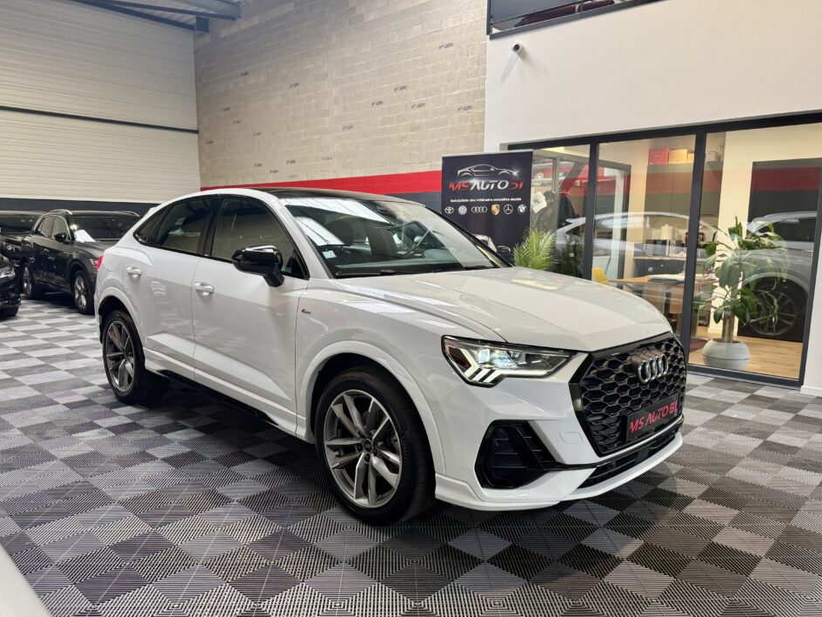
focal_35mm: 26
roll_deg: -0.4
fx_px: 617
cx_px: 404
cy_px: 326
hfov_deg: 67.3
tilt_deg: -8.9
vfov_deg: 53.0
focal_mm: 6.76
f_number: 1.78
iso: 160
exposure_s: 1/102
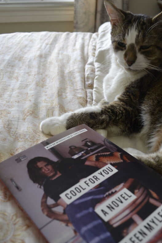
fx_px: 236
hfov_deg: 37.7
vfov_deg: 54.2
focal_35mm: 35
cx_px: 100
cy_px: 138
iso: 400
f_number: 3.5
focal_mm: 18
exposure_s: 1/10
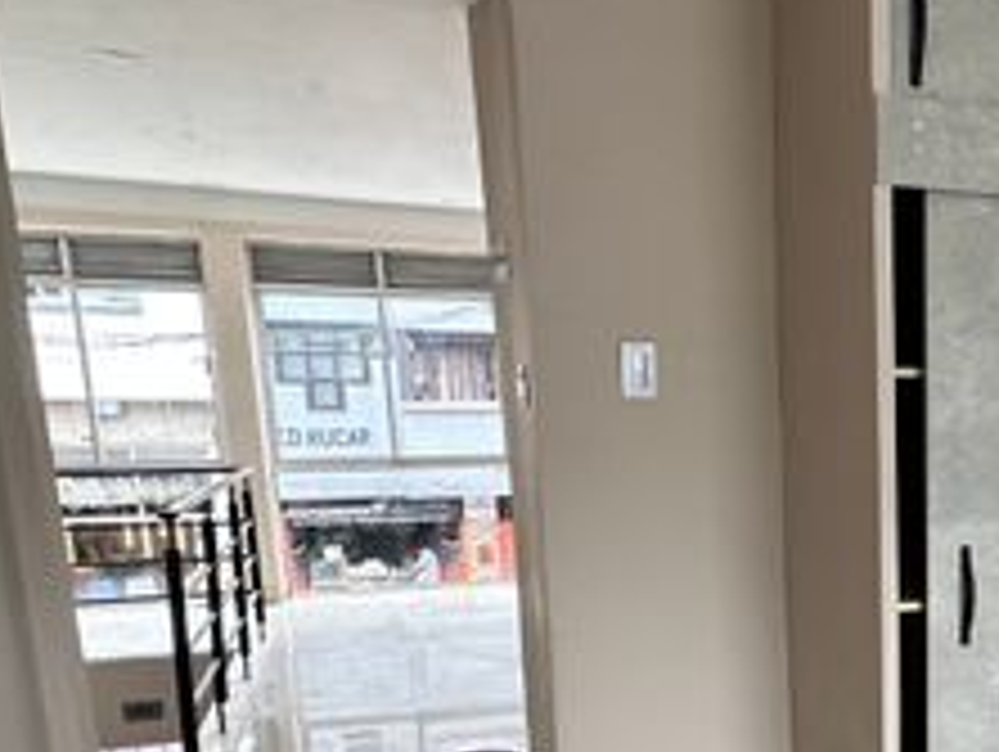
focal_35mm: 42
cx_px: 970
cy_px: 662
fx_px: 1213
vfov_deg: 32.8
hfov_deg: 40.0
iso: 80
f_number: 2.2
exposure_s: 1/99
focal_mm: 2.22
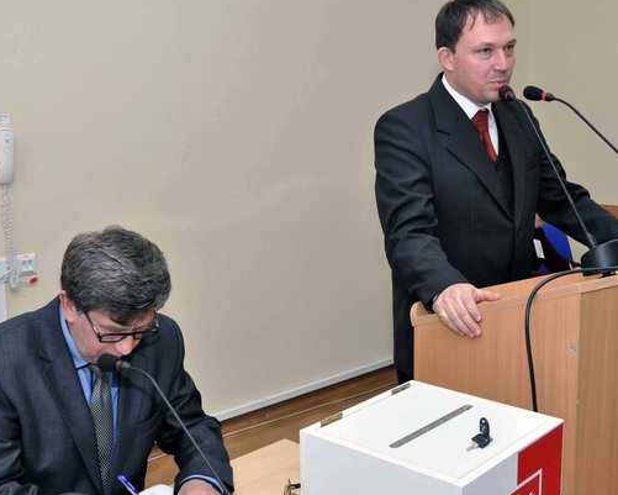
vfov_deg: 33.0
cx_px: 326
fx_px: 834
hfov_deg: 40.6
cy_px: 231
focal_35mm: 46
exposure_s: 1/60
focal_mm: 25
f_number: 11
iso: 1600
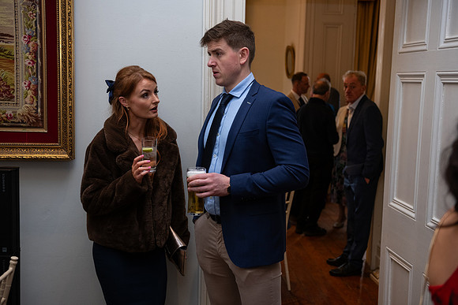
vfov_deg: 29.9
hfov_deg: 43.6
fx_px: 573
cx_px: 229
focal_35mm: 45
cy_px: 152
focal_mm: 45
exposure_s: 1/160
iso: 800
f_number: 3.5
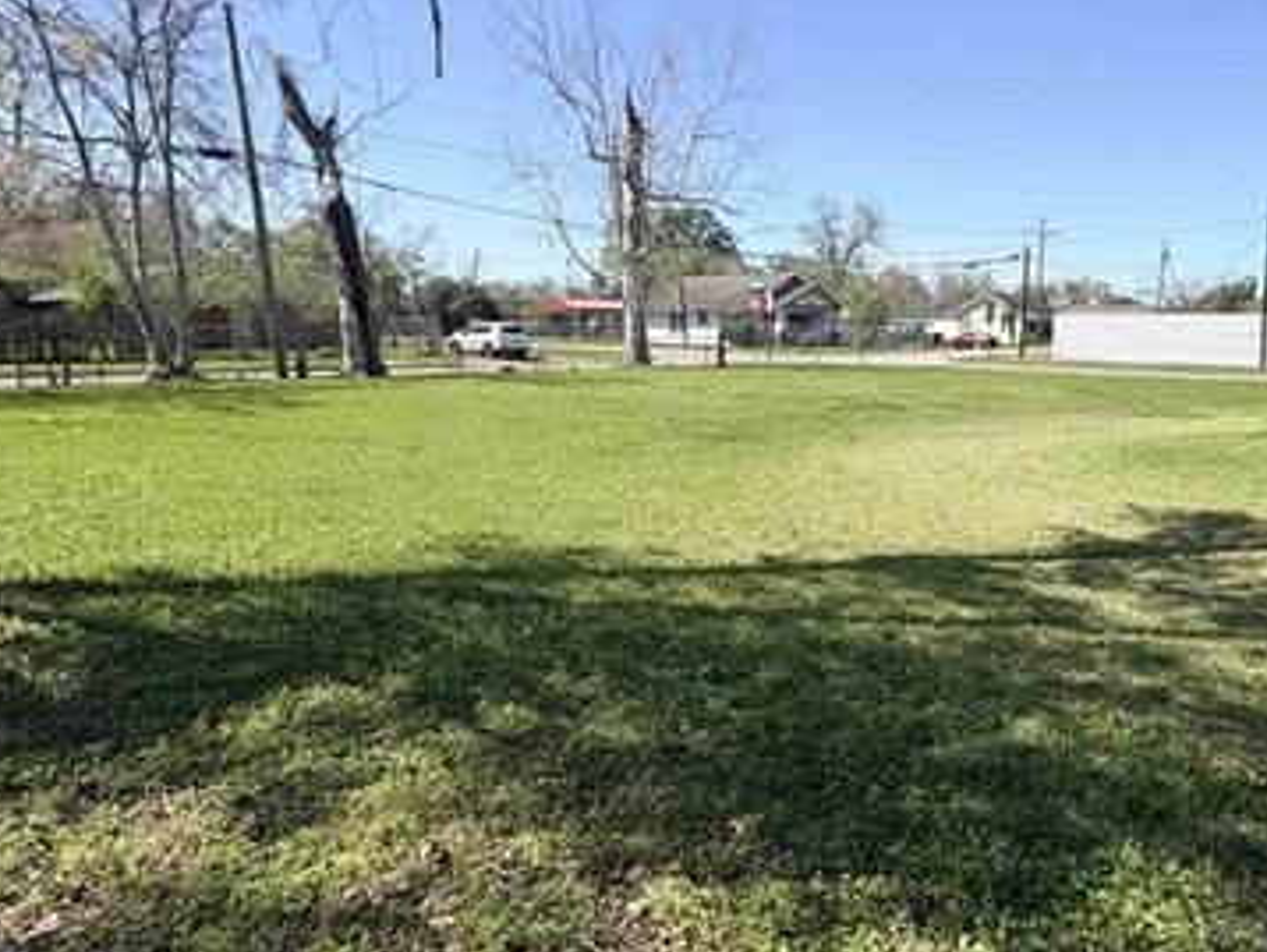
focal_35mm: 25
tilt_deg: -11.1
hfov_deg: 67.4
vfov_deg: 54.9
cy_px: 503
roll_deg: +0.3
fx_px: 916
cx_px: 849
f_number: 2.2
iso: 25
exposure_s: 1/770
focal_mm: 2.22
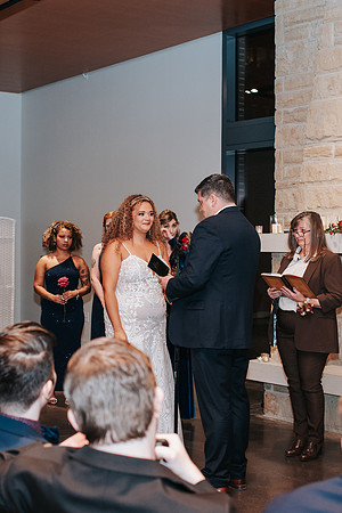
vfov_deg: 32.2
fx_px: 890
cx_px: 136
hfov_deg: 21.7
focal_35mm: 62
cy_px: 253
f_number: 2.8
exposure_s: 1/200
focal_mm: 35
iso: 1000
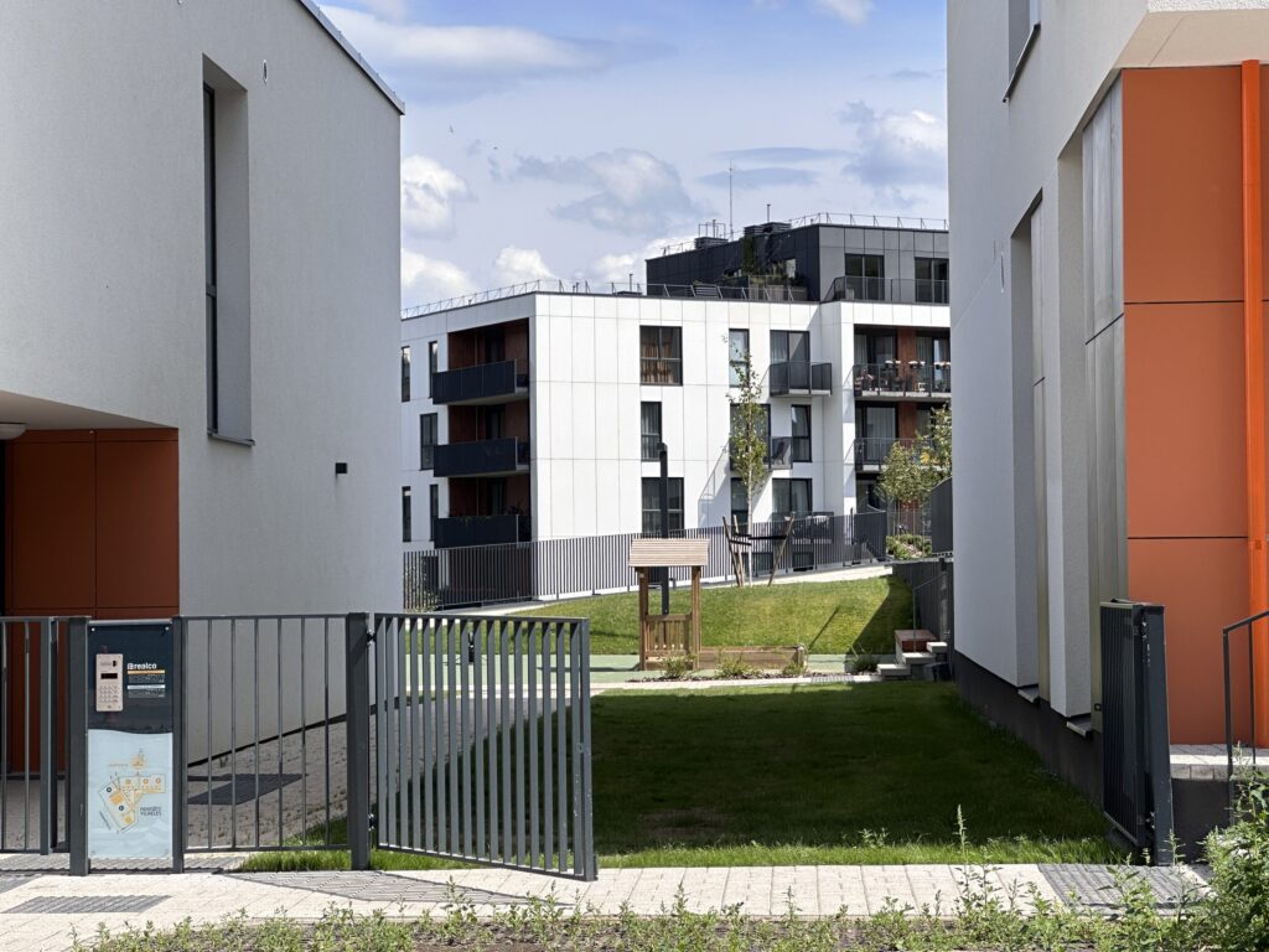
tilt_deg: +0.9
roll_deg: -0.4
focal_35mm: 77
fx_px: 2823
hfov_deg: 25.3
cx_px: 634
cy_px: 476
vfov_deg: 19.1
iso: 32
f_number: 2.8
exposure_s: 1/889
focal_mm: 9
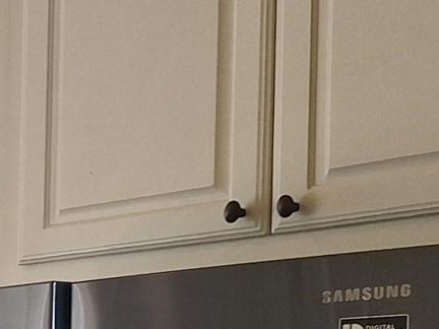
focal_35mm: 109
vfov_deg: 12.8
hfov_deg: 14.3
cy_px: 515
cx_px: -502
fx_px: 1382
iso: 50
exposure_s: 1/120
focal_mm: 5.54
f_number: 1.8
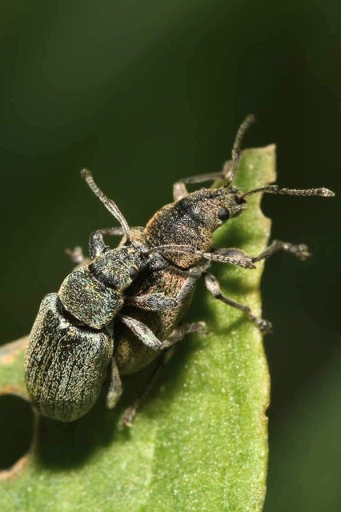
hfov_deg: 8.7
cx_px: 170
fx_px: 2240
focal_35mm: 158
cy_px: 256
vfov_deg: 13.0
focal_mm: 105
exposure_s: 1/60
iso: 100
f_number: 32
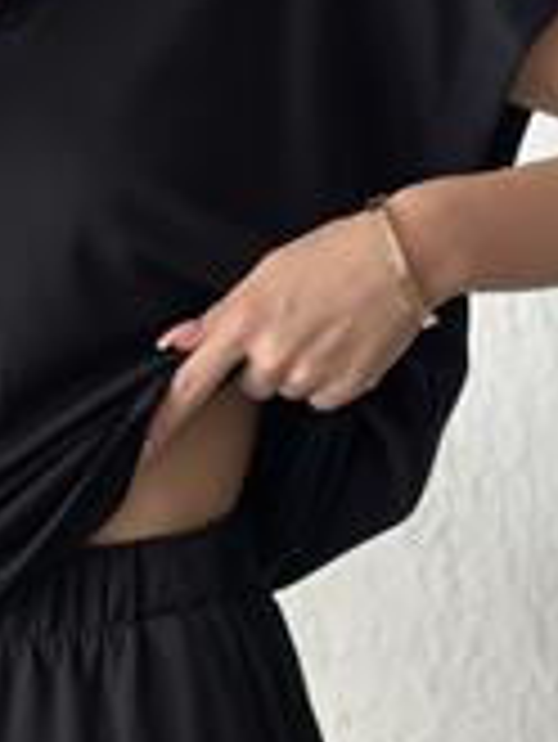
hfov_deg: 11.9
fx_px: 2662
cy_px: 643
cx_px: 63
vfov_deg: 15.7
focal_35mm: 124
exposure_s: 1/60
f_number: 1.78
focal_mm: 6.86
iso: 160
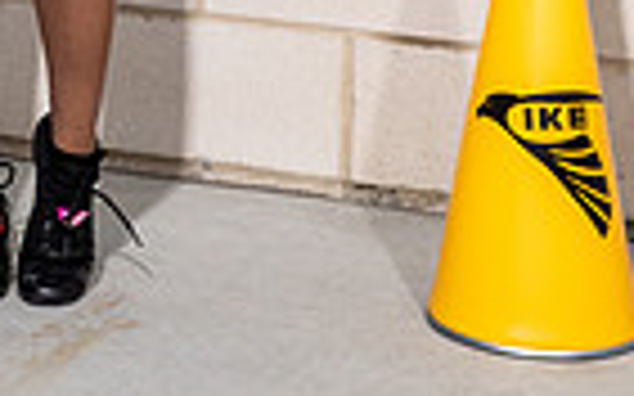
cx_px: 22
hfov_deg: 12.3
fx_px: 2919
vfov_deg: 7.2
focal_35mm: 169
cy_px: -598
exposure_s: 1/320
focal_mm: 52
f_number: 7.1
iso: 100
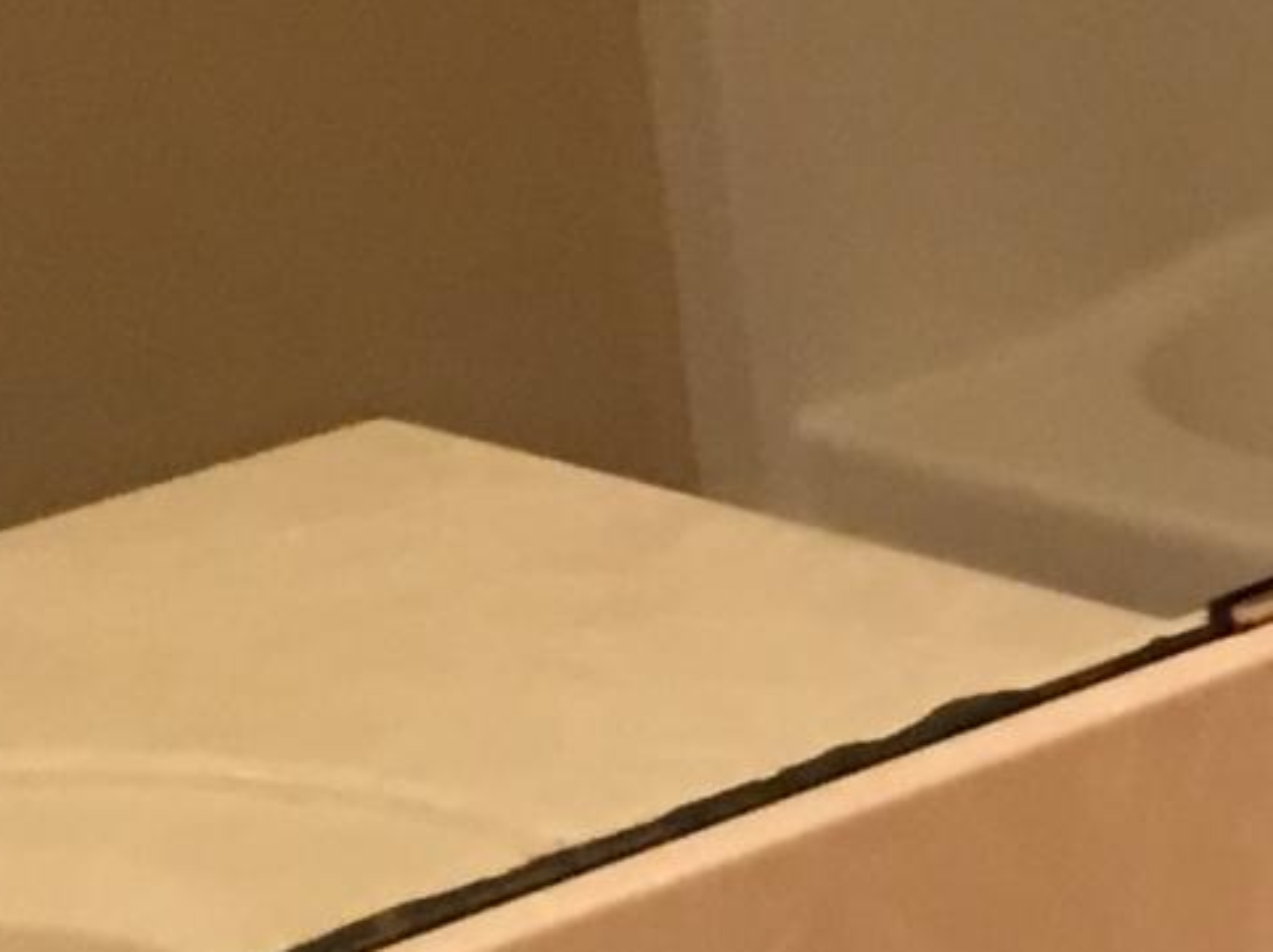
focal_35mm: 181
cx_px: 3718
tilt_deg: -18.1
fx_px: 6651
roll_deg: -0.9
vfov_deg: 8.2
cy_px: 645
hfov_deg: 9.0
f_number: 2.2
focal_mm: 4.15
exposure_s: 1/15
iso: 50
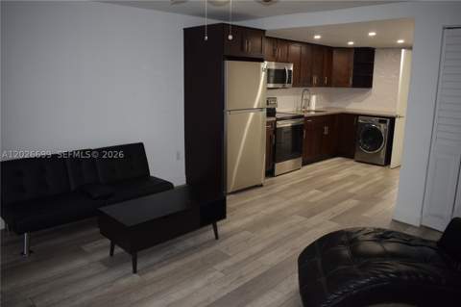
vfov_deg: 47.8
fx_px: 345
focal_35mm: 27
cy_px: 154
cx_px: 230
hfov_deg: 67.4
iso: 800
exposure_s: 1/60
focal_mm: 18
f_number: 3.5
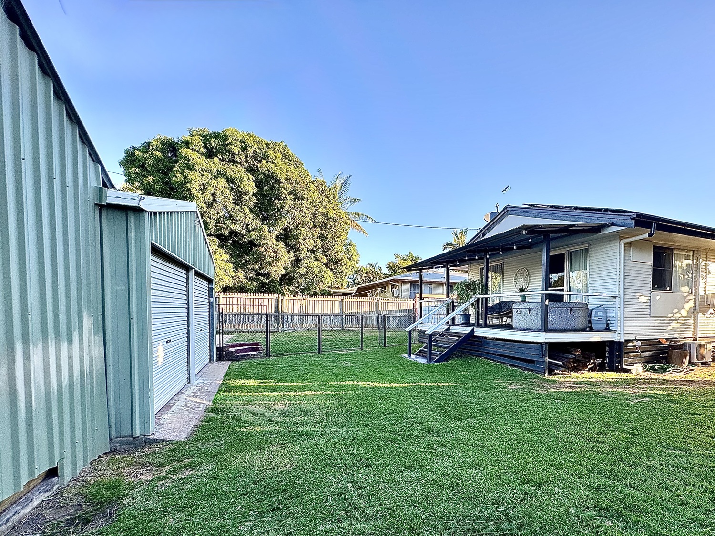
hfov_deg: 102.1
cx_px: 358
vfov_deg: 85.7
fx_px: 289
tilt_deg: -2.2
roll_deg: -0.2
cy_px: 268
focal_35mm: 14
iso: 40
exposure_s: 1/218
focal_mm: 2.22
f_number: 2.2
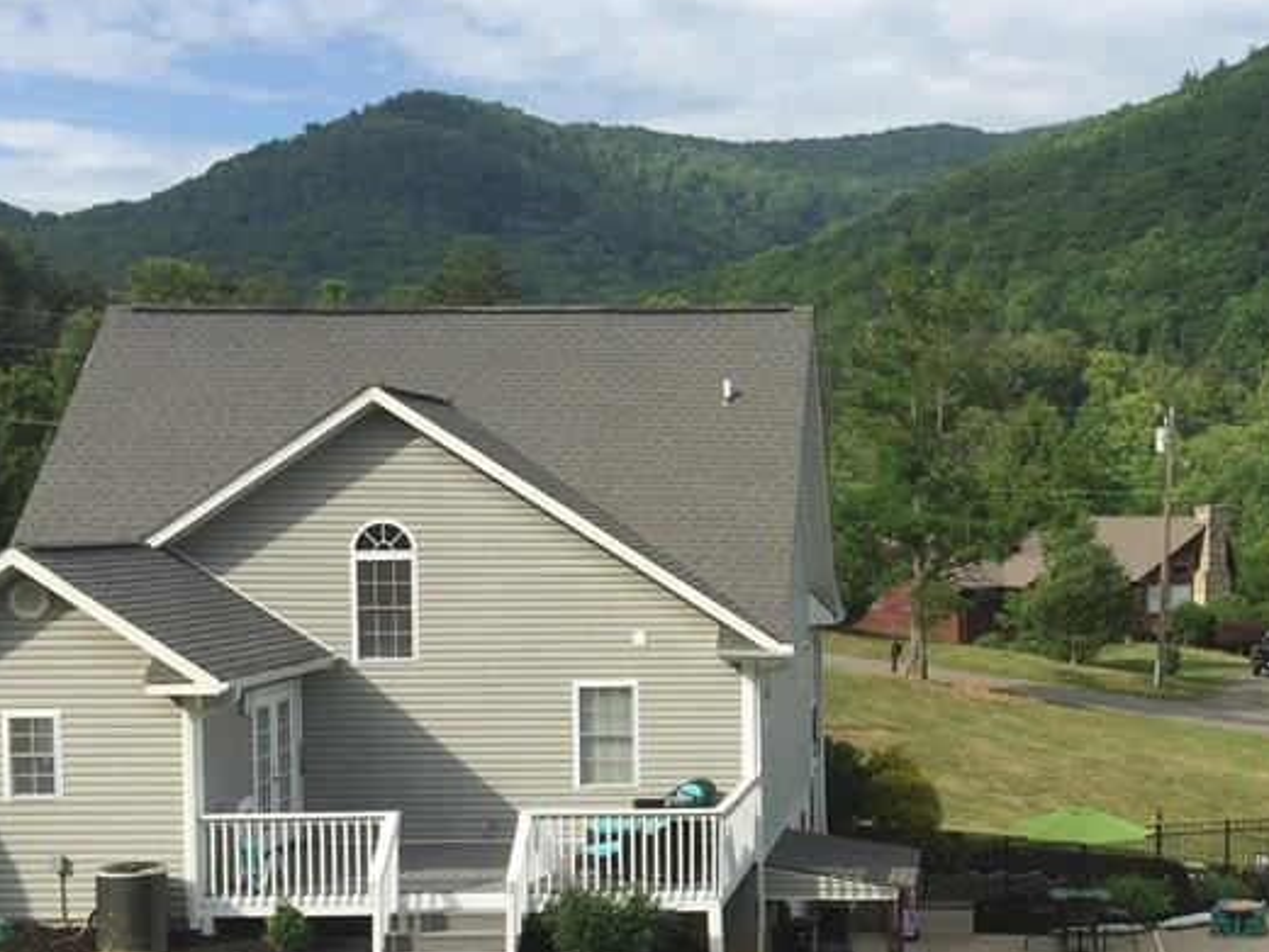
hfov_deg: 33.0
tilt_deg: -4.6
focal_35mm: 57
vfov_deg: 25.5
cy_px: 640
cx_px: 989
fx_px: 2090
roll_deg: -0.5
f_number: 2.2
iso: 32
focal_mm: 4.15
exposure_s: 1/1799
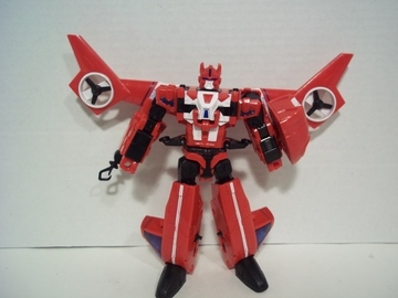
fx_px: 414
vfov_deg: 39.7
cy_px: 149
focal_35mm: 36
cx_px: 199
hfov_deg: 51.4
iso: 80
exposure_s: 1/80
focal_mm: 6.5
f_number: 3.1
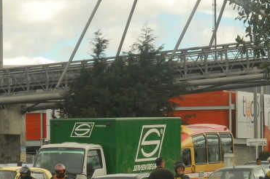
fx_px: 1643
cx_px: 124
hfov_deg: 9.4
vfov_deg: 6.2
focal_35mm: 219
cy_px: 183
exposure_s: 1/250
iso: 400
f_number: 11
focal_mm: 55
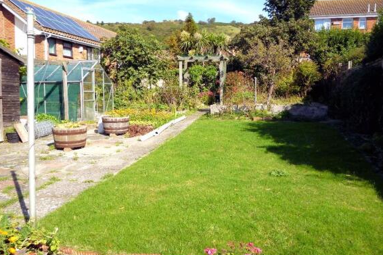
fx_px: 319
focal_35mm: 30
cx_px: 194
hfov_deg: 61.9
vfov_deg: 43.6
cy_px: 126
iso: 100
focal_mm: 5
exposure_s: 1/640
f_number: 3.1
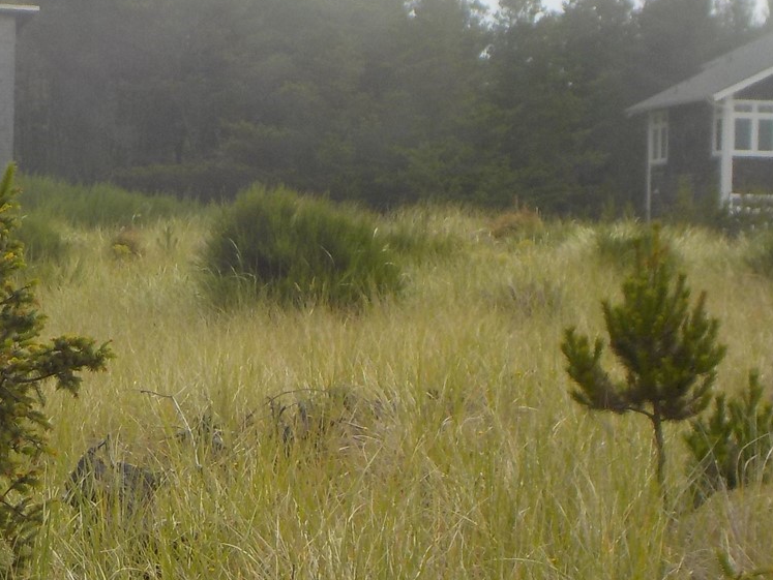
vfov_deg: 9.8
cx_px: 16
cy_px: 373
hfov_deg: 12.8
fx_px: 3396
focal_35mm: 152
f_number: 5.3
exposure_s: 1/800
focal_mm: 9.7
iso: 125
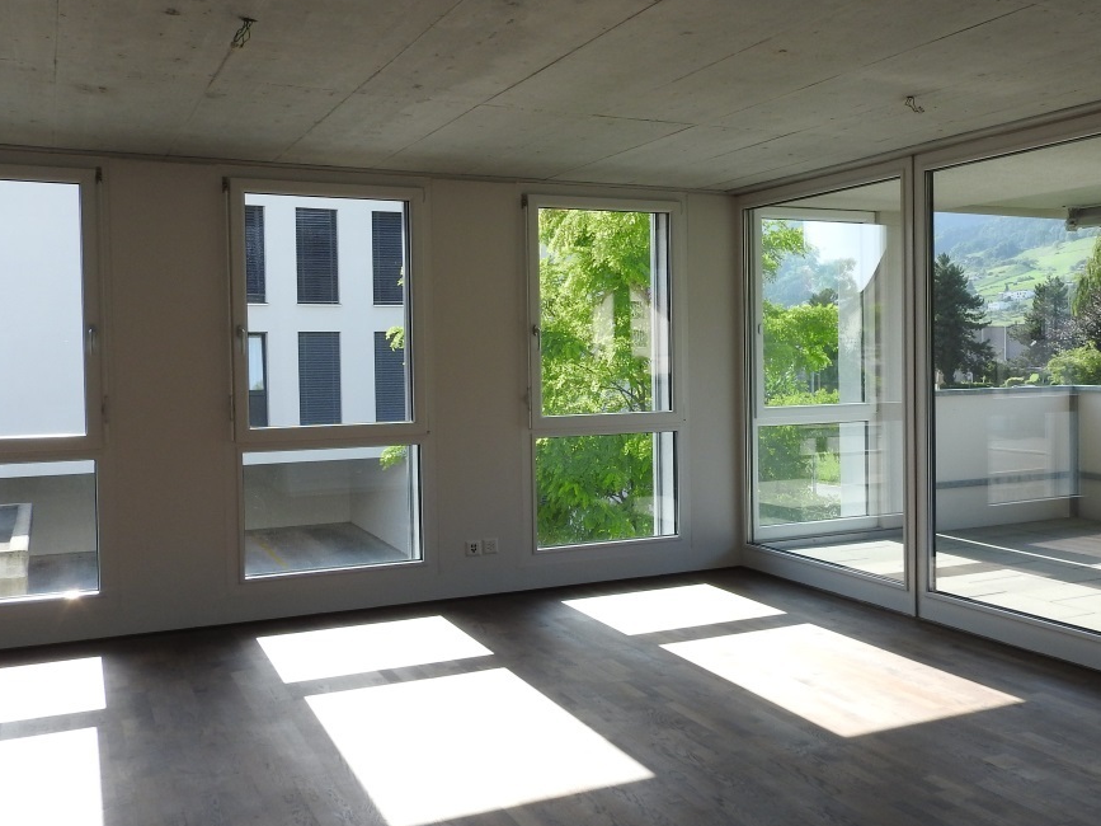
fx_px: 1145
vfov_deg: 39.6
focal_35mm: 36
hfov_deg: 51.0
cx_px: 671
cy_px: 387
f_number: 3.8
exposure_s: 1/200
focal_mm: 4.3
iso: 100
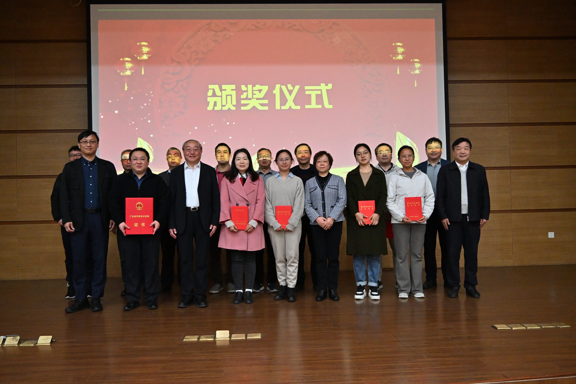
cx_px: 288
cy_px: 192
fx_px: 504
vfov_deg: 41.7
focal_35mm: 32
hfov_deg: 59.5
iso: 4000
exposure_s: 1/100
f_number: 3.5
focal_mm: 21
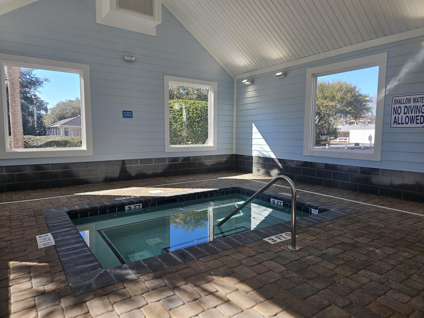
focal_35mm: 23
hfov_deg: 73.9
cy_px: 159
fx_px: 282
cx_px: 212
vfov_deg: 58.9
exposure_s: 1/292
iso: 25
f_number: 1.8
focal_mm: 5.4
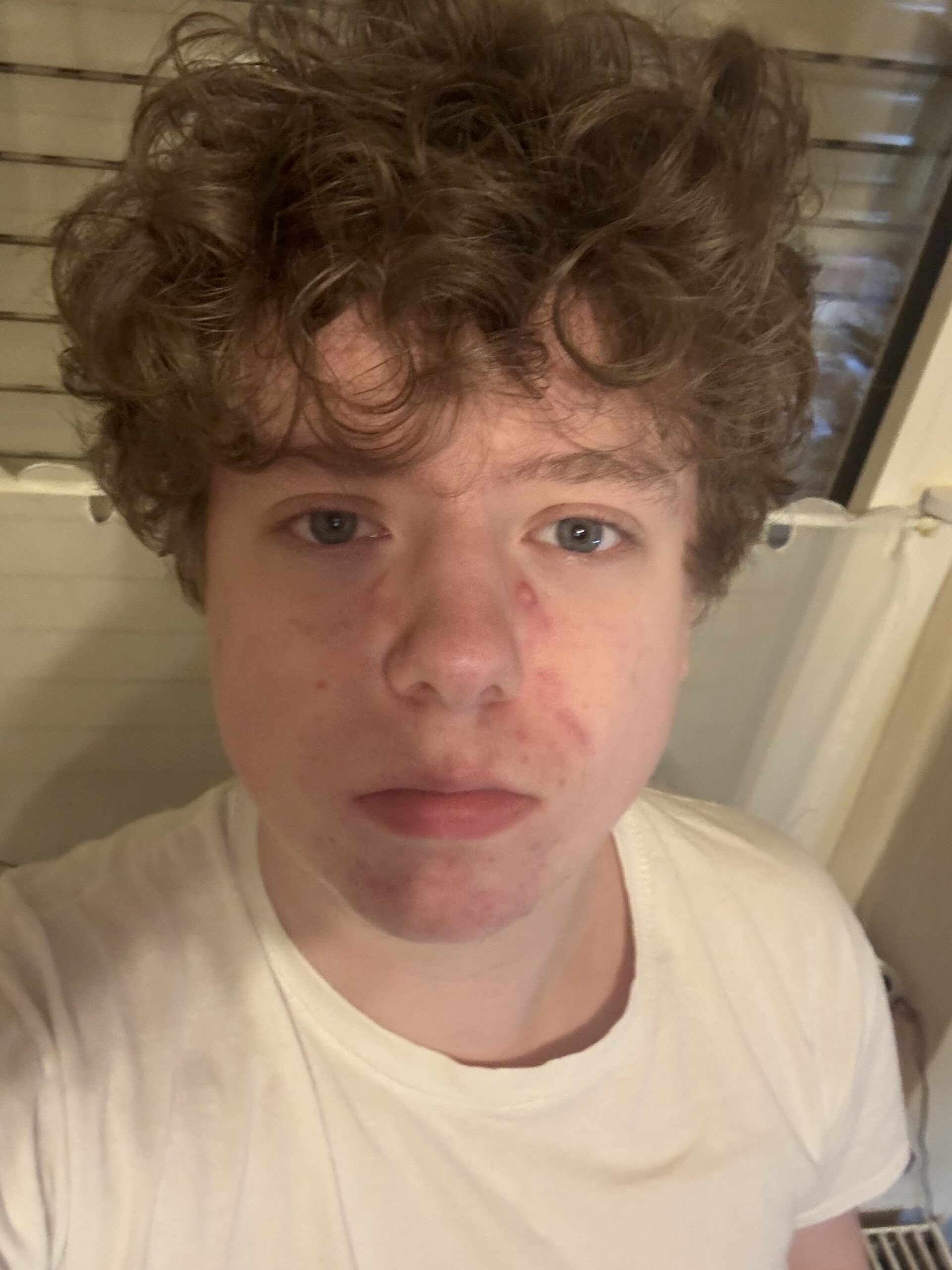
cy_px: 635
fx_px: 1100
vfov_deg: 60.0
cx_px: 476
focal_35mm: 30
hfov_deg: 46.8
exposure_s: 1/25
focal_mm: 2.69
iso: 320
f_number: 1.9
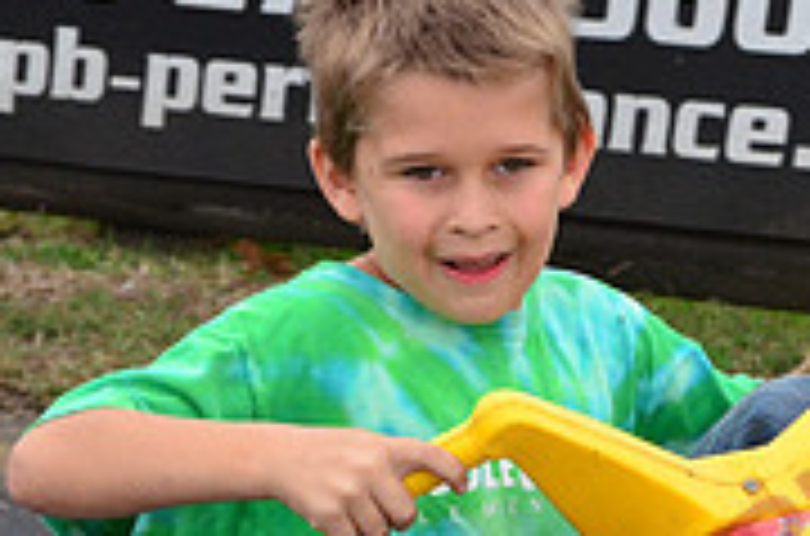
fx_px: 8685
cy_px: 554
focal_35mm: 387
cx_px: 814
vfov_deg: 3.5
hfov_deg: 5.3
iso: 1000
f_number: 8
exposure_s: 1/1000
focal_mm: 80
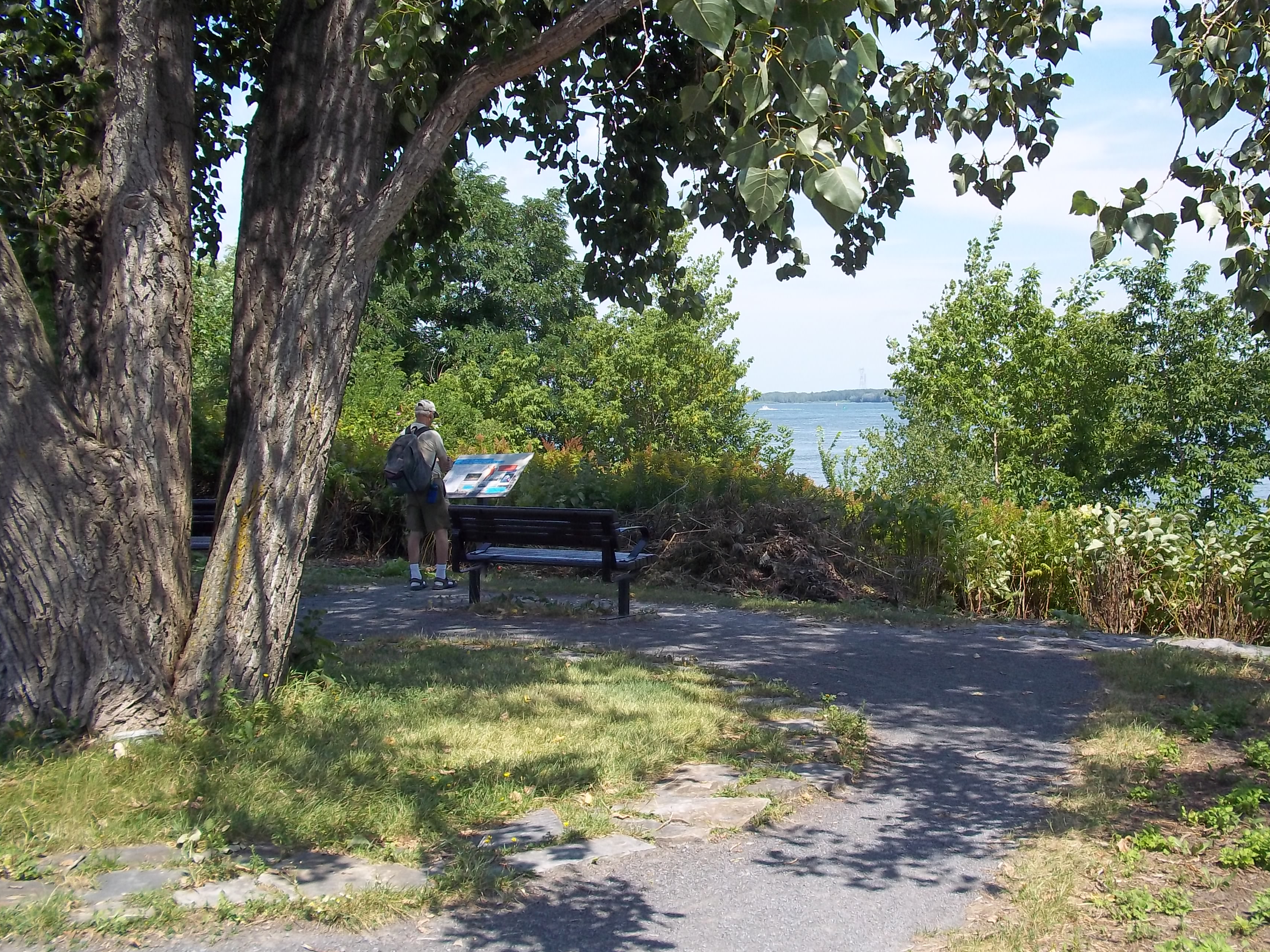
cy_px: 472
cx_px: 724
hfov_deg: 44.7
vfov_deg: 34.3
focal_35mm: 42
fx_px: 1541
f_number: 8
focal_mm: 6.5
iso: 80
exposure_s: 1/125
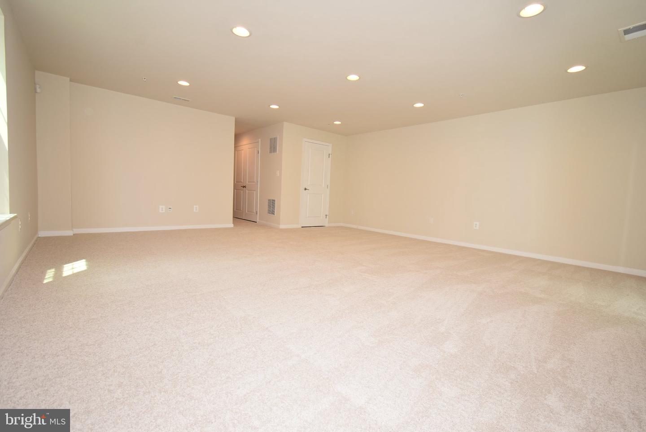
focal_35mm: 15
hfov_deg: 100.4
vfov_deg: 77.4
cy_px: 216
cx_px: 323
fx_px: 269
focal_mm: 10
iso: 200
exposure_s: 1/60
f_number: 4.5
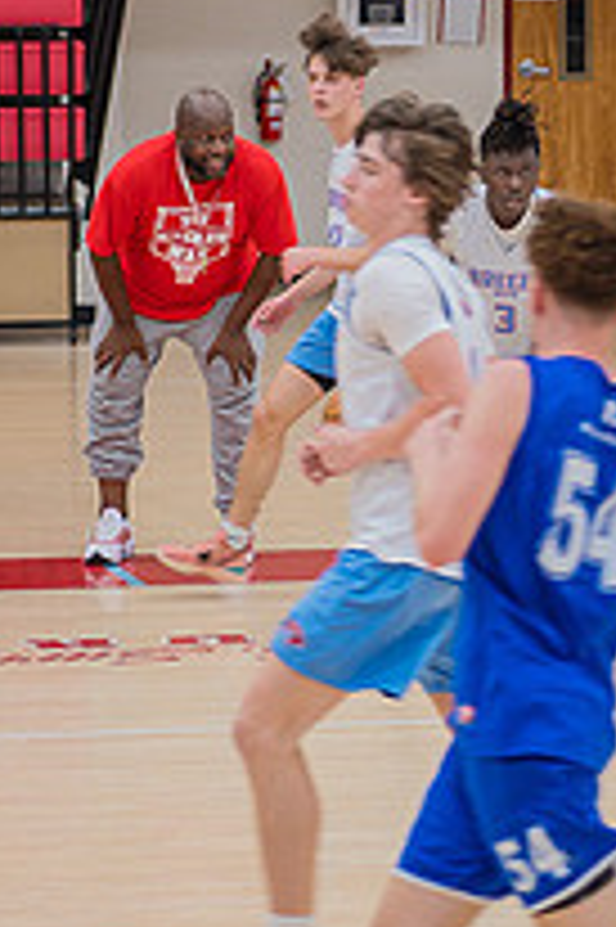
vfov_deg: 8.4
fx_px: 6298
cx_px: 411
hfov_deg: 5.6
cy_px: 274
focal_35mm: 245
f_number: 4.8
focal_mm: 112
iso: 1000
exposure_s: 1/250
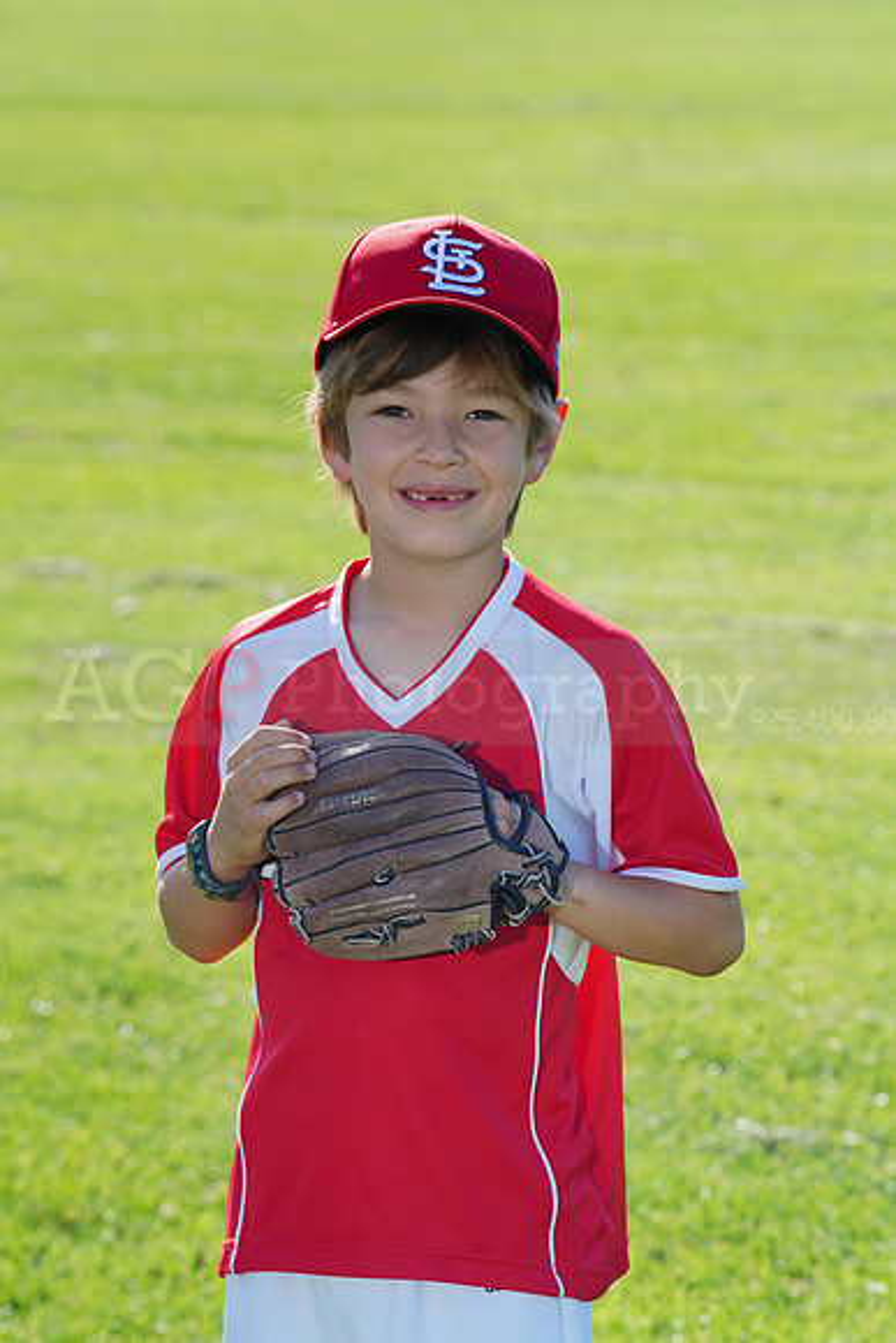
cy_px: 672
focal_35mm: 197
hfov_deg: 7.0
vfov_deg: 10.4
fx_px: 7350
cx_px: 448
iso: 200
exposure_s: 1/200
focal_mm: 197
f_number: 10
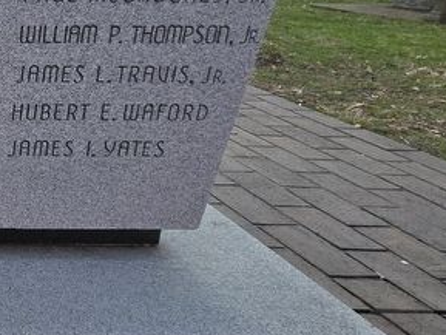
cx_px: -103
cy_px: 32
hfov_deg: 37.3
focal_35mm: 36
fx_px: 464
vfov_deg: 37.1
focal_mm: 2.2
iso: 50
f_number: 2.2
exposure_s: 1/667
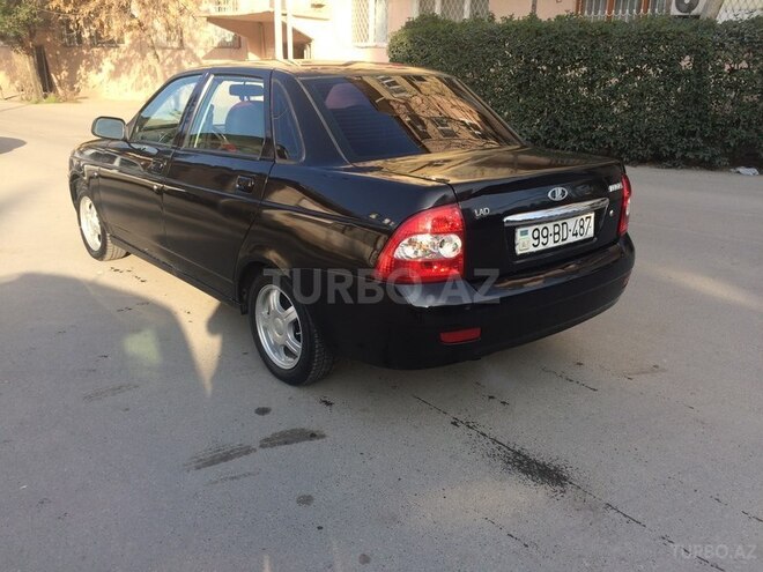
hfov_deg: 61.7
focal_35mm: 29
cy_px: 286
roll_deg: -1.2
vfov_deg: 48.2
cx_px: 382
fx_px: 639
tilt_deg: -17.5
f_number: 2.2
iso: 32
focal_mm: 4.15
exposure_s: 1/507
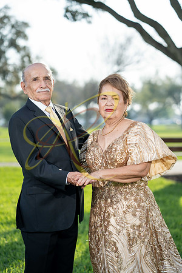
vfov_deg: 23.9
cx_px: 91
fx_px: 645
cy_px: 136
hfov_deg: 16.1
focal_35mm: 85
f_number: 2.8
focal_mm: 85
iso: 200
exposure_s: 1/1600
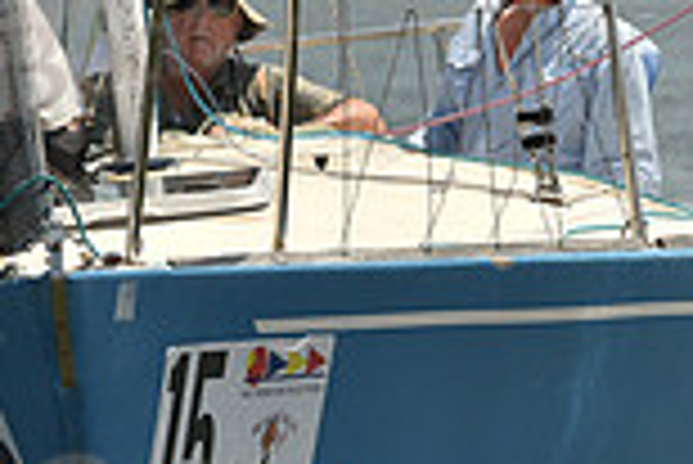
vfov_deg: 1.7
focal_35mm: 791
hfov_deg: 2.6
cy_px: 250
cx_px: 585
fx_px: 15241
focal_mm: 210
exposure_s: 1/1600
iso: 320
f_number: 7.1
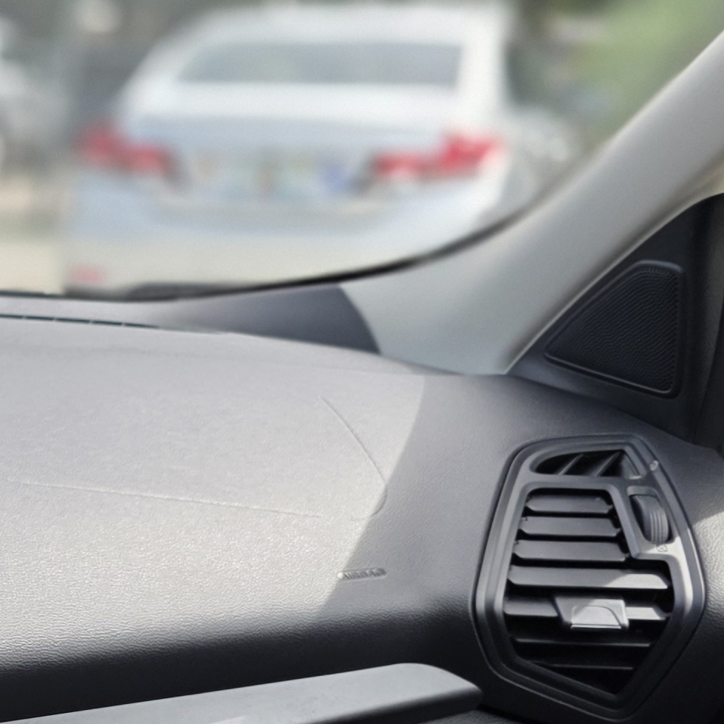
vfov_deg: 20.5
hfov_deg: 17.4
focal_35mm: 83
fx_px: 1964
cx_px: -541
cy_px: 633
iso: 80
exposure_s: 1/1332
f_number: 1.7
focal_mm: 6.3
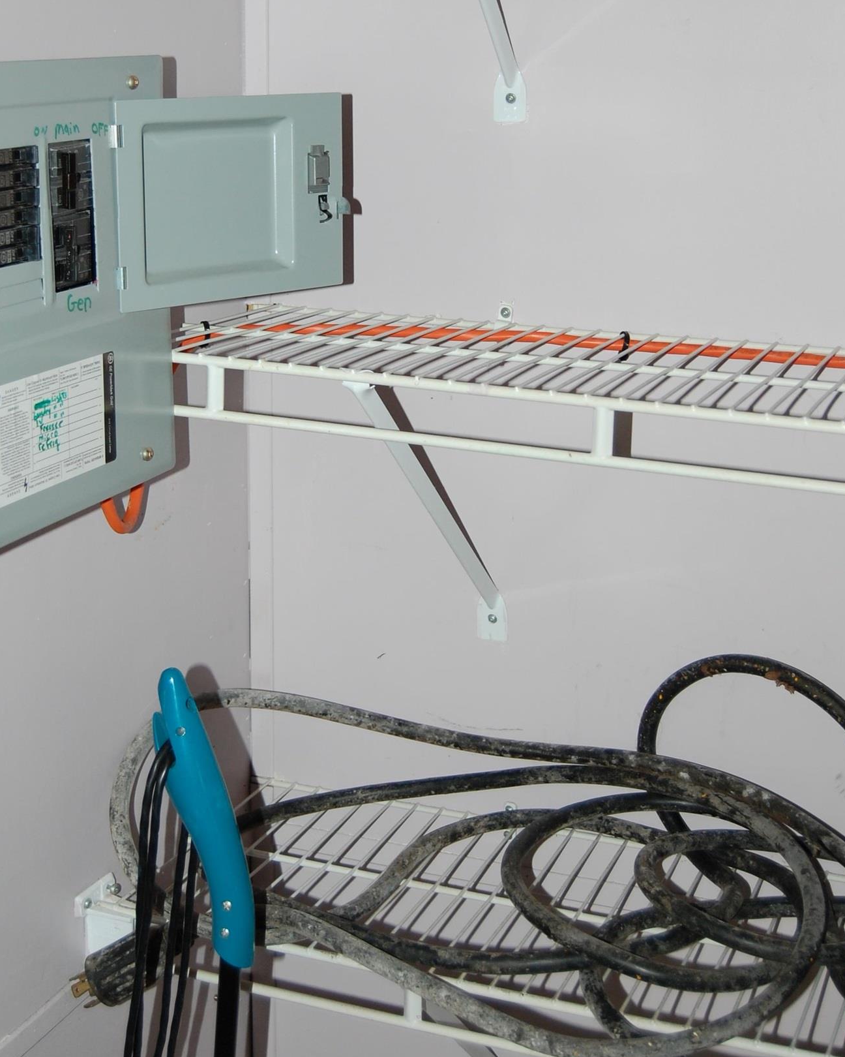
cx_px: 372
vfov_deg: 31.2
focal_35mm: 60
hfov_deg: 25.4
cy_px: 354
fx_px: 1876
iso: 400
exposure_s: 1/60
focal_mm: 30
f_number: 4.2
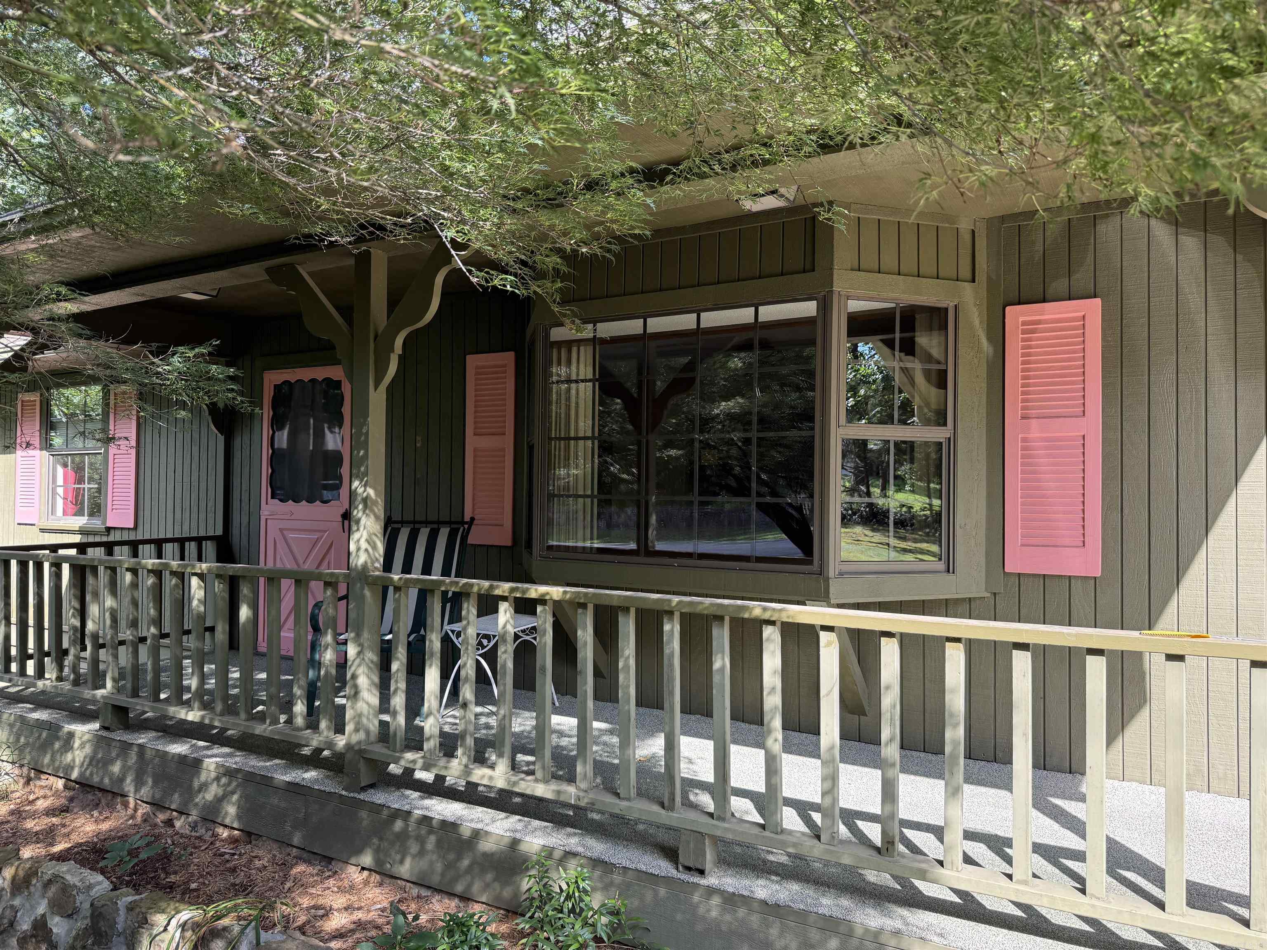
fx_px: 878
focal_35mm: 24
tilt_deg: +2.5
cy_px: 475
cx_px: 634
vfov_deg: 56.8
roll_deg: -0.6
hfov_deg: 71.6
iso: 100
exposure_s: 1/335
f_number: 1.78
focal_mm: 6.76
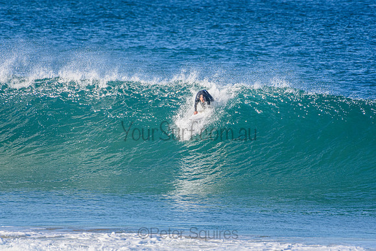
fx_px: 7835
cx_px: 188
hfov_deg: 2.7
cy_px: 126
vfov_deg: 1.8
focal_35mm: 750
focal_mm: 500
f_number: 5.6
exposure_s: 1/2000
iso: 560
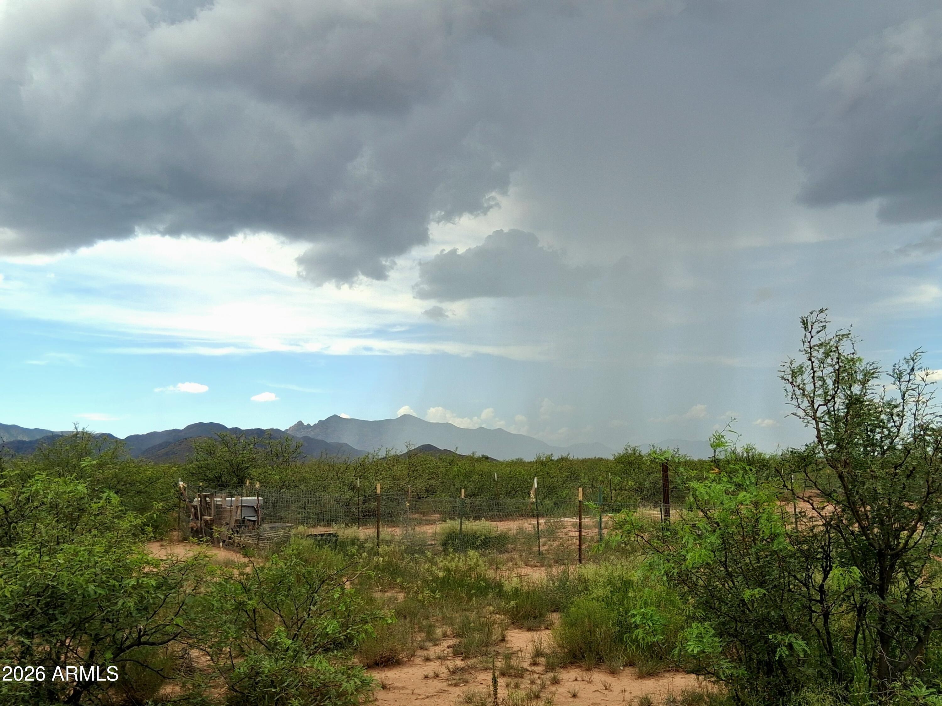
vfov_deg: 53.1
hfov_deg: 67.3
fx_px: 708
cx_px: 471
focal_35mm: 26
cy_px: 353
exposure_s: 1/417
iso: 25
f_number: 1.8
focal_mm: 3.98
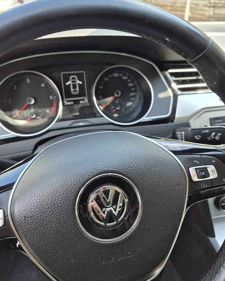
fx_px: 208
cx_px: 109
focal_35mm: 25
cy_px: 125
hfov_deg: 56.8
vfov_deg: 67.9
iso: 64
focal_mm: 5.4
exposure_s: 1/182
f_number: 1.8
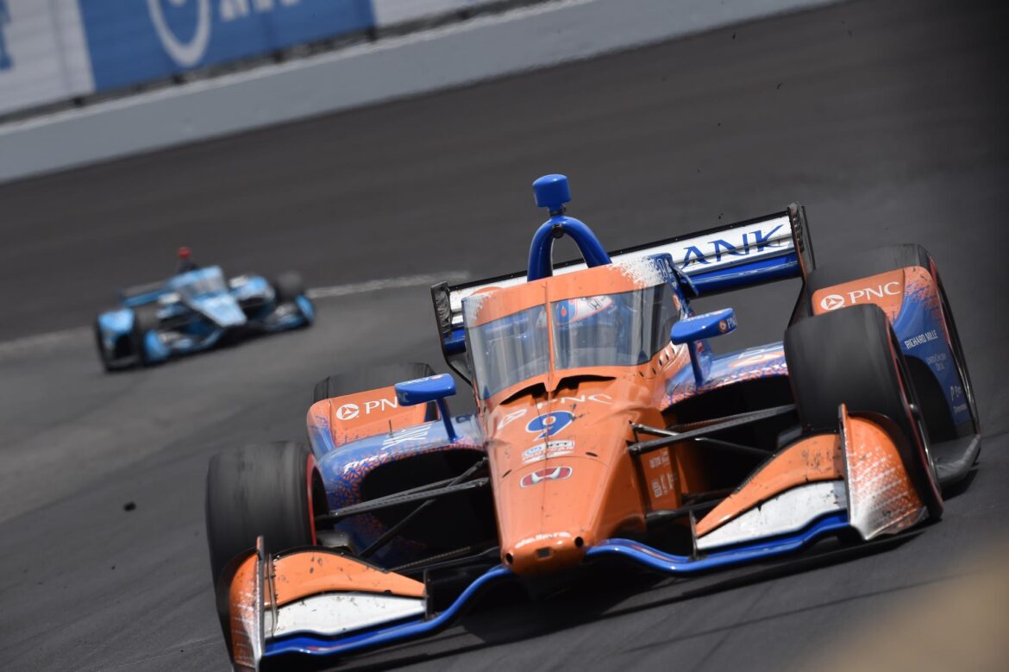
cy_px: 336
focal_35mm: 400
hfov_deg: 5.2
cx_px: 504
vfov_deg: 3.4
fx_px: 11206
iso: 400
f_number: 9
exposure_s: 1/1600
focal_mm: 400
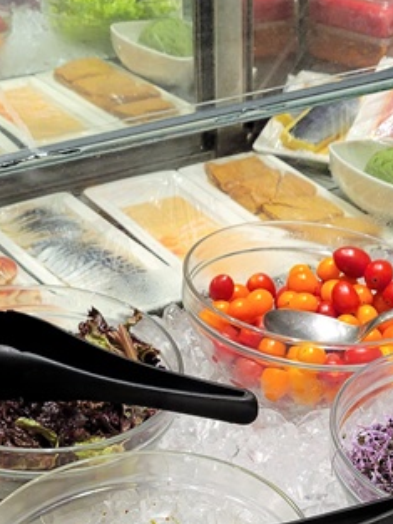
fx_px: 1256
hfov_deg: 17.8
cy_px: 360
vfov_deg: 23.4
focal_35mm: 83
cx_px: 182
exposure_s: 1/120
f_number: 1.8
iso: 160
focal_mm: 5.4
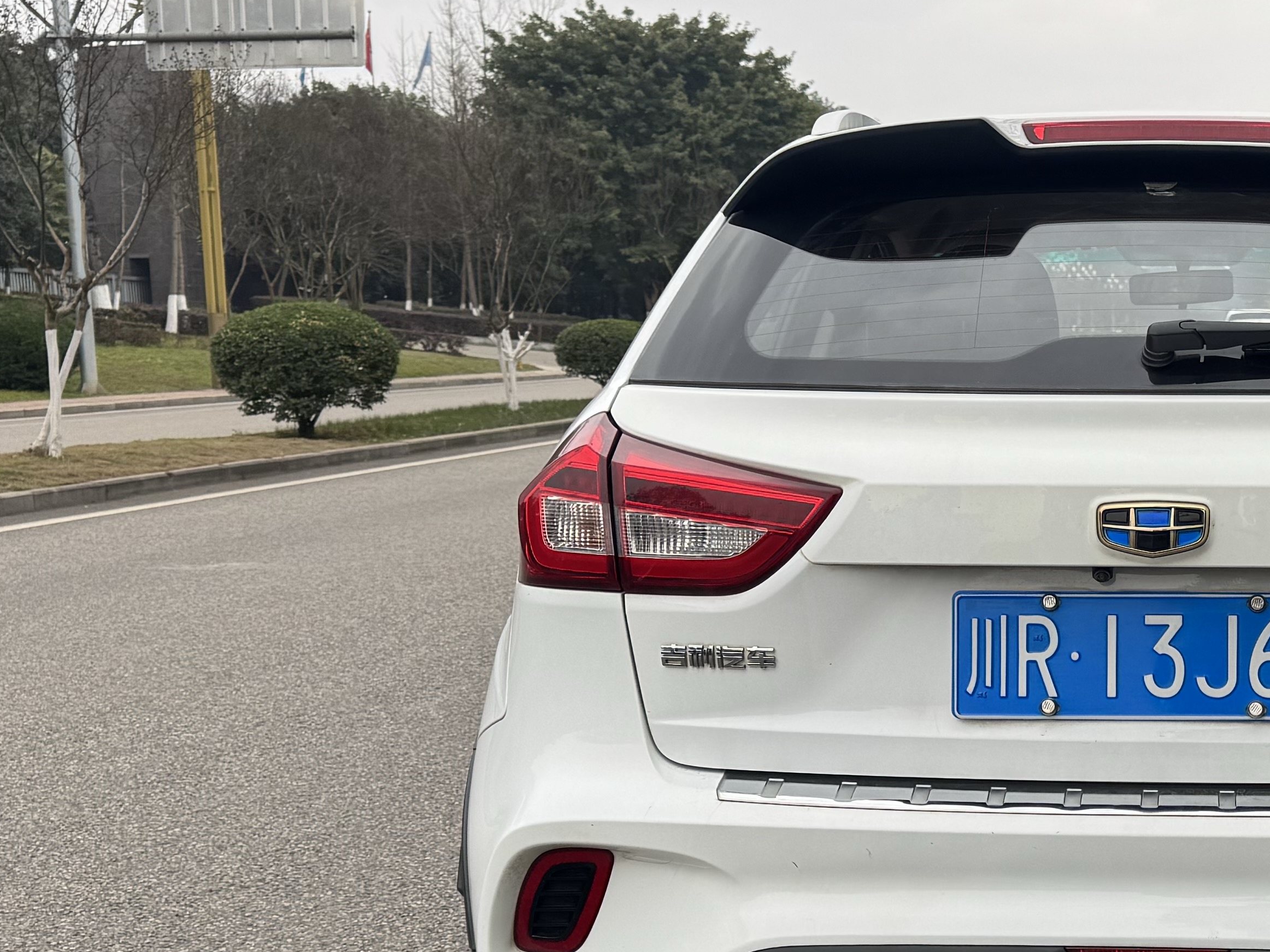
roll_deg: +0.2
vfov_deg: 24.6
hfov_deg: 31.3
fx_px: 2165
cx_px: 1128
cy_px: 701
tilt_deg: -8.3
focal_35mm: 59
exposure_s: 1/409
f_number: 1.78
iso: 80
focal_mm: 6.76
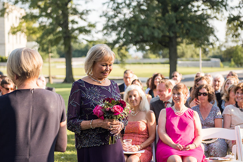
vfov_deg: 18.5
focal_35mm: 74
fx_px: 499
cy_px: 73
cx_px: 109
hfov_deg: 27.4
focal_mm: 66
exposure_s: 1/1000
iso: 160
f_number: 2.8
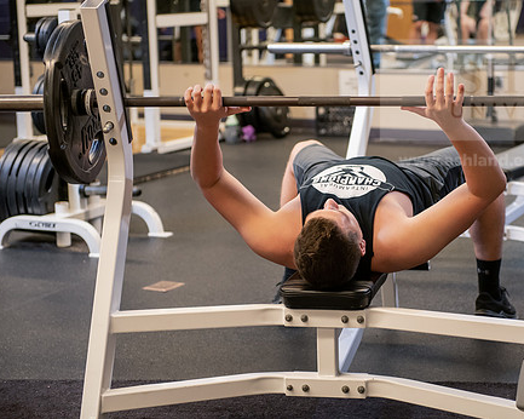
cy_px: 186
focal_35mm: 88
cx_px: 344
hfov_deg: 21.7
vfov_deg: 17.4
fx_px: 1364
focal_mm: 70
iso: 1000
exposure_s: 1/200
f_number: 3.2
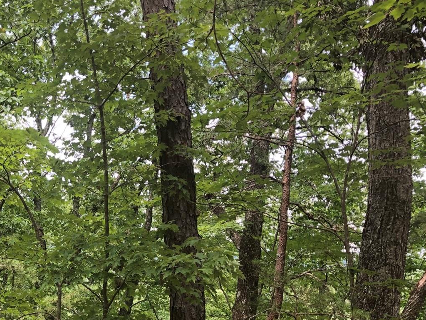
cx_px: 41
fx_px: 689
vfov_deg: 25.1
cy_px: 306
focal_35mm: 56
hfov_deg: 32.6
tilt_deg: -2.6
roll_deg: -2.1
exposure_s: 1/120
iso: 25
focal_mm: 3.99
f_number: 1.8
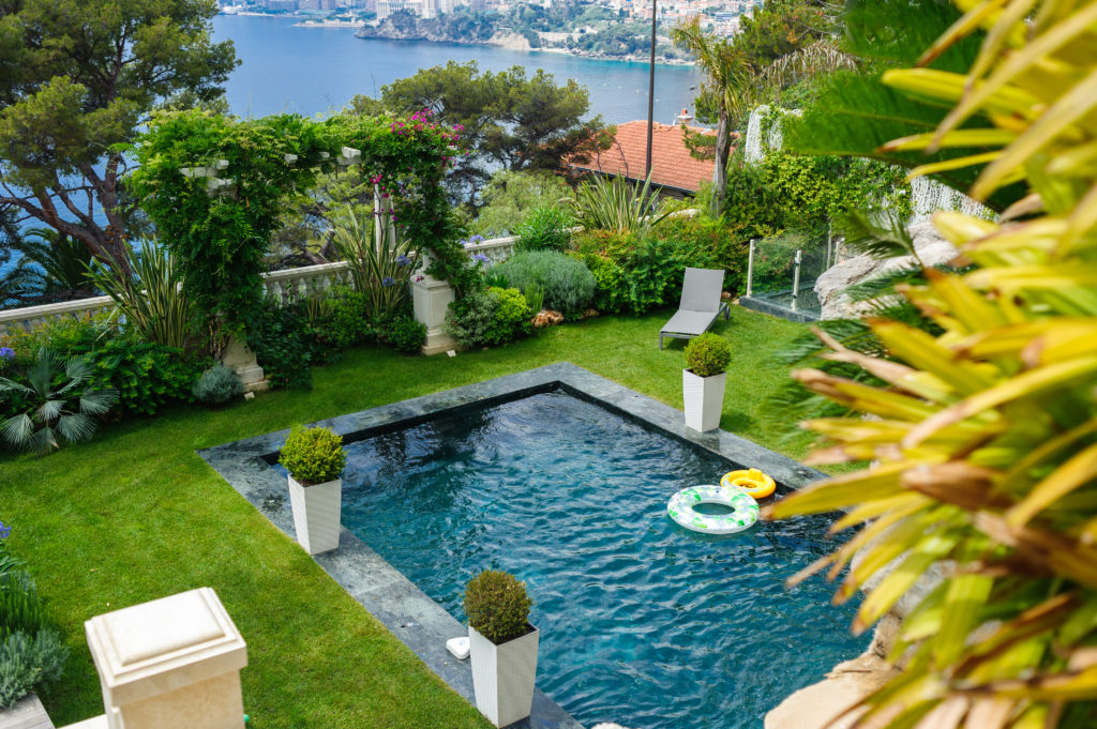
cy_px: 364
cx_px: 548
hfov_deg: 54.5
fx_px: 1066
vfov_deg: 37.8
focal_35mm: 35
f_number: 4
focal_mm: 35
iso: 640
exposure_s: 1/4000
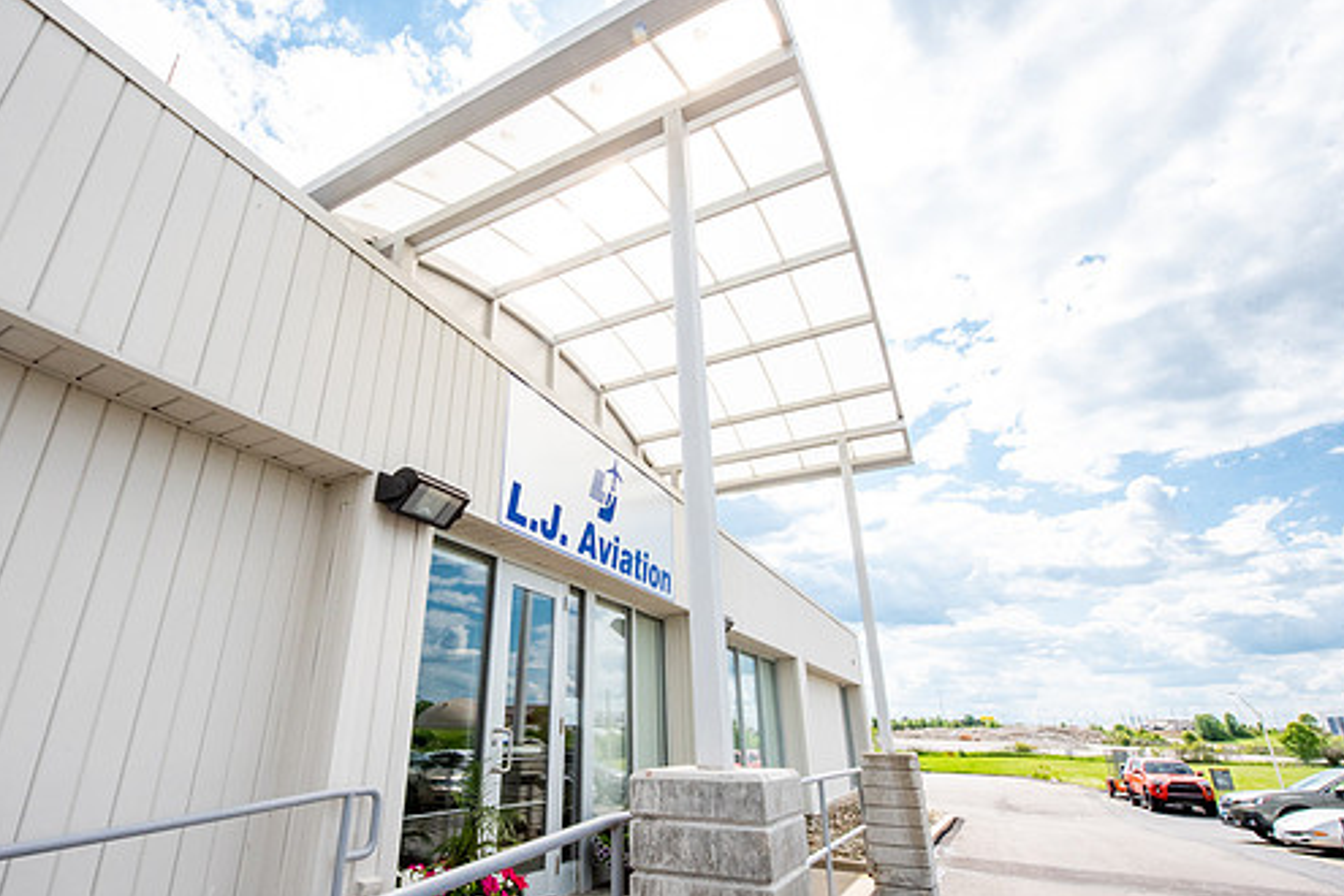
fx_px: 635
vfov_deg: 70.4
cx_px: 583
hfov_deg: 92.7
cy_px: 470
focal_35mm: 17
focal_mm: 14
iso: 2000
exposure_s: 1/400
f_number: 22
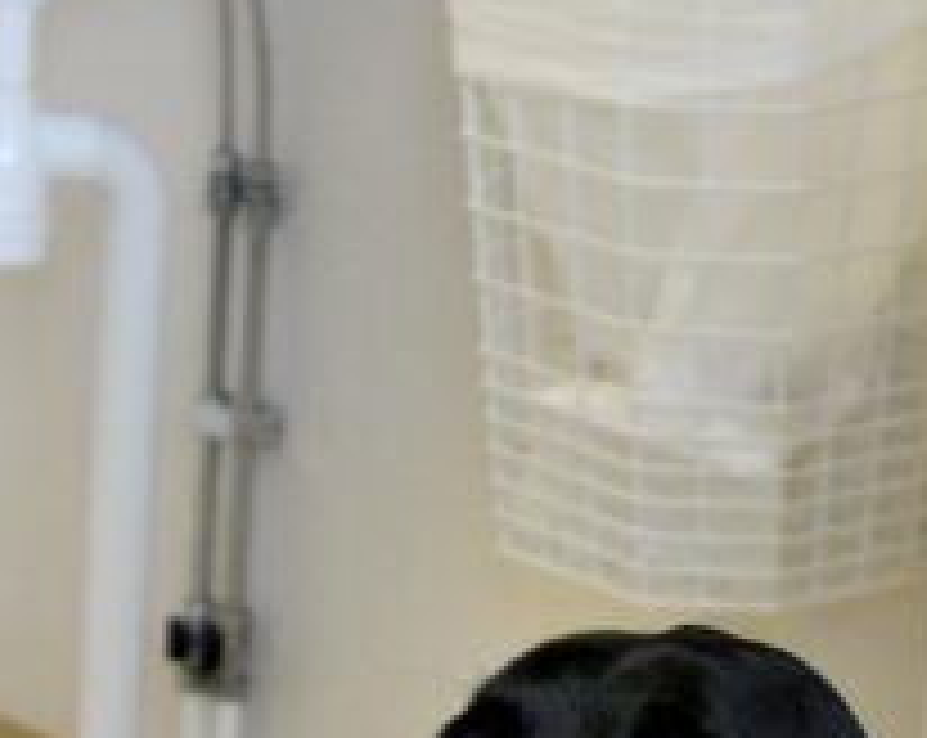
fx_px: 6912
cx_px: 752
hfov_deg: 7.7
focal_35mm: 252
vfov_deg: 6.0
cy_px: 1458
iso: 400
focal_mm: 35
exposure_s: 1/80
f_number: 4.5
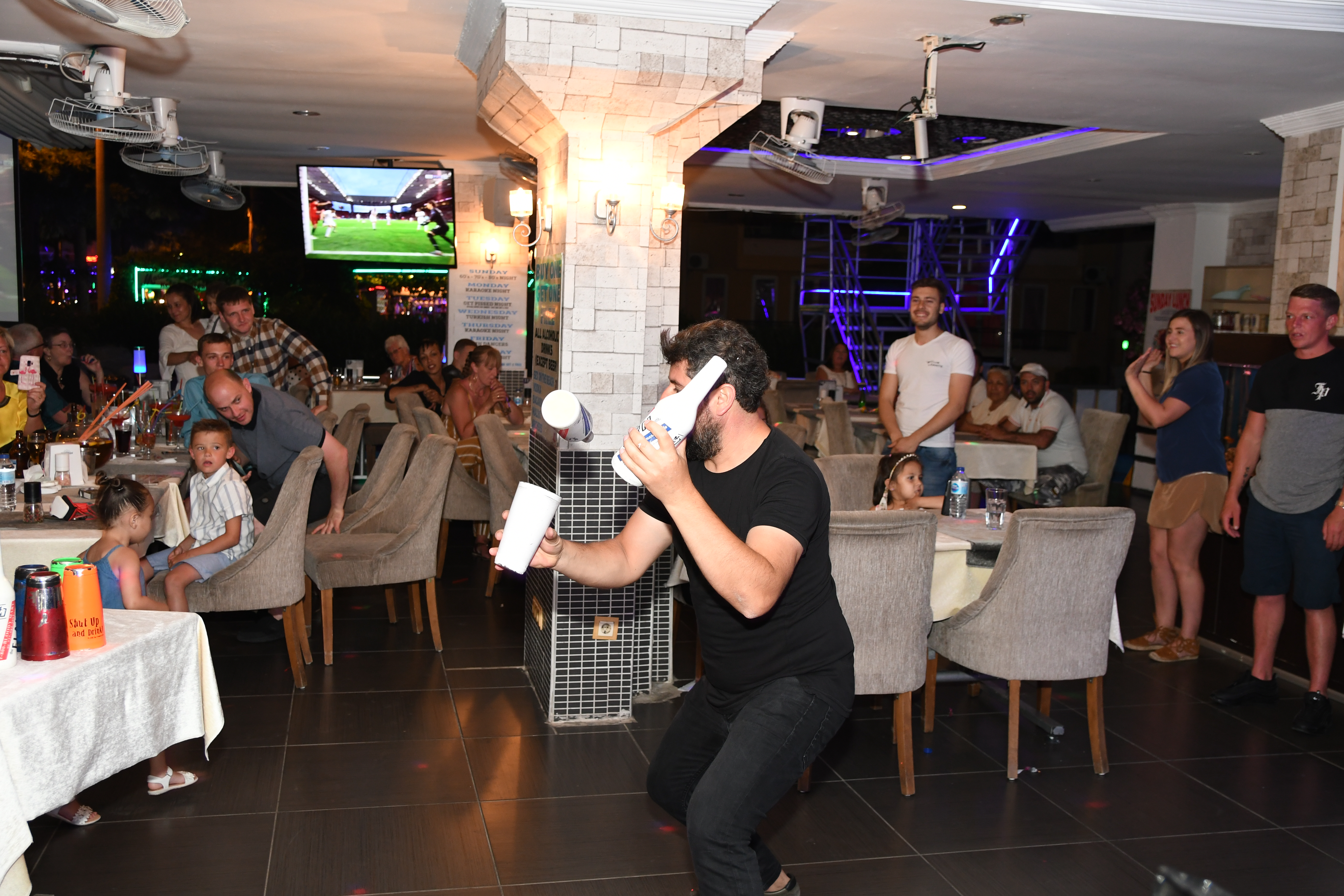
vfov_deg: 36.9
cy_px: 448
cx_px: 672
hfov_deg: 53.1
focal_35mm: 36
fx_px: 1344
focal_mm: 24
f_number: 4
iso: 800
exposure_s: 1/60
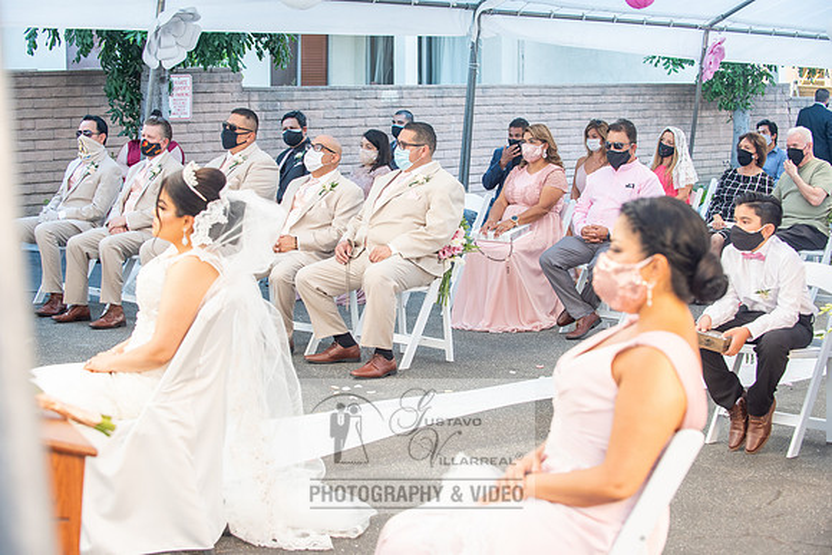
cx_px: 416
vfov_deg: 19.5
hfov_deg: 28.8
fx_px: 1618
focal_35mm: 70
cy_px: 278
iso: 640
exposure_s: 1/160
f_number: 5
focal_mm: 70
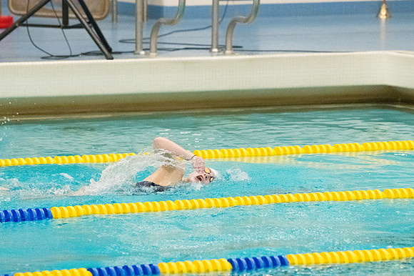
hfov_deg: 6.9
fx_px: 3448
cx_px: 207
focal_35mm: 300
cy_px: 138
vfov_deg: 4.6
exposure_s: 1/1250
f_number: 4.5
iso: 8000
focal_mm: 200
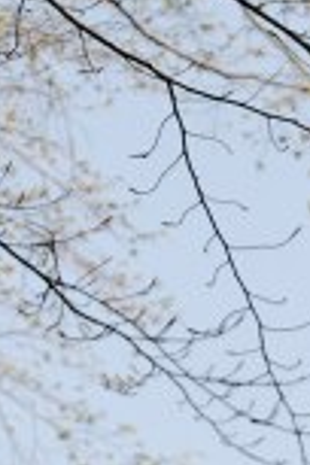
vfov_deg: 3.4
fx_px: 7517
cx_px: 757
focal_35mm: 582
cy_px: 1541
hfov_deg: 2.3
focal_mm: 58
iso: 200
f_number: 5
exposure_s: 1/400
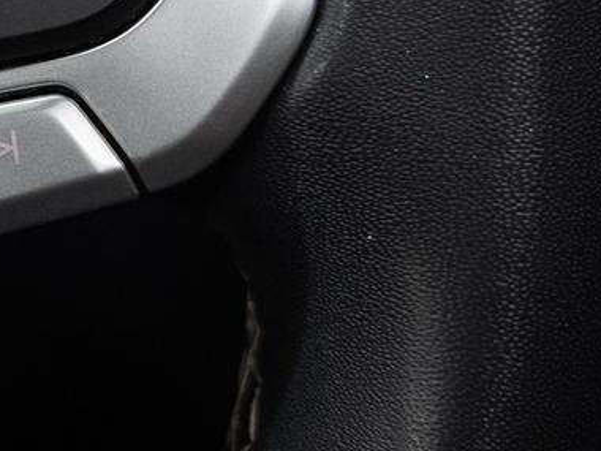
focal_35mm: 139
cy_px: -106
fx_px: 2413
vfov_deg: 10.5
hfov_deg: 13.6
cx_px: -202
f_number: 4
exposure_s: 1/60
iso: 1000
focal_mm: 38.2
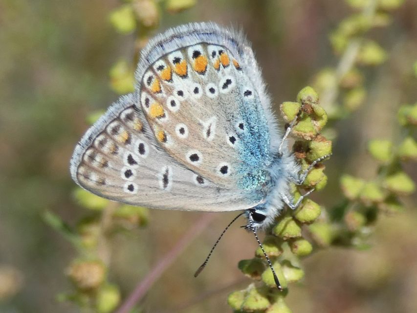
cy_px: 156
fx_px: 1289
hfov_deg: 18.4
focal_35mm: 107
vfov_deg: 13.8
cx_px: 208
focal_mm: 19.2
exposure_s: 1/200
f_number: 4.9
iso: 80
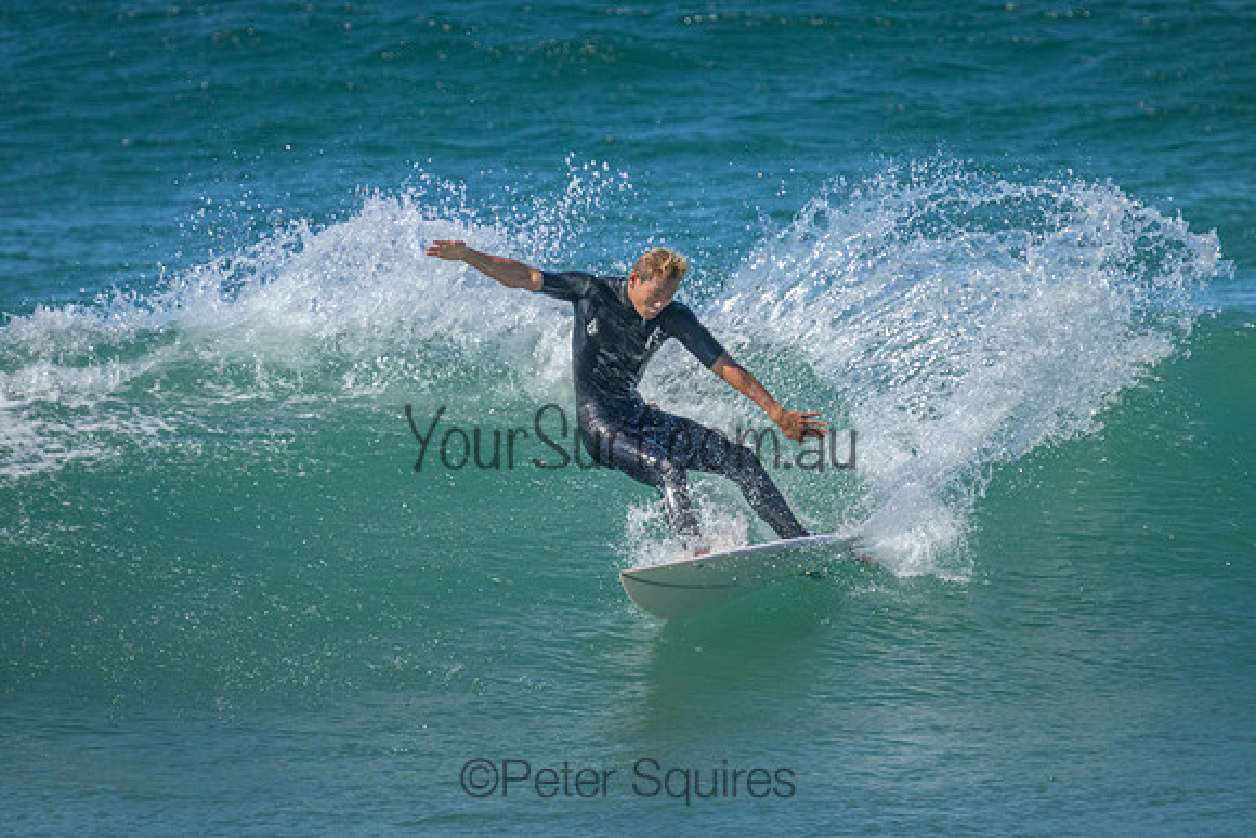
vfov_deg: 1.7
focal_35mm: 800
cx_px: 628
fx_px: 27916
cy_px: 419
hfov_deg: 2.6
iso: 3200
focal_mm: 800
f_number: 11
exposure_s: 1/2000
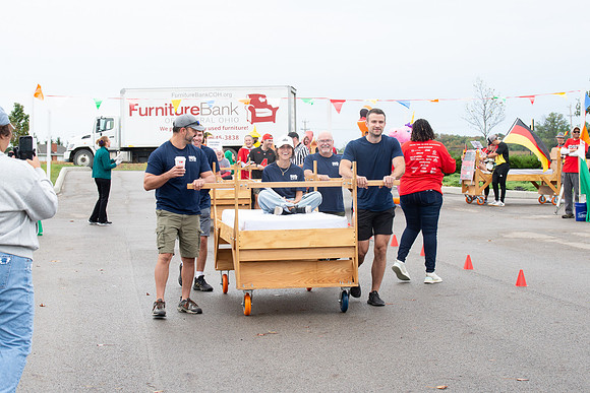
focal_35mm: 85
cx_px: 295
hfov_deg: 23.9
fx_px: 1395
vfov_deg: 16.1
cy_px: 196
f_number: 10
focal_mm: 80
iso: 640
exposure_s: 1/160
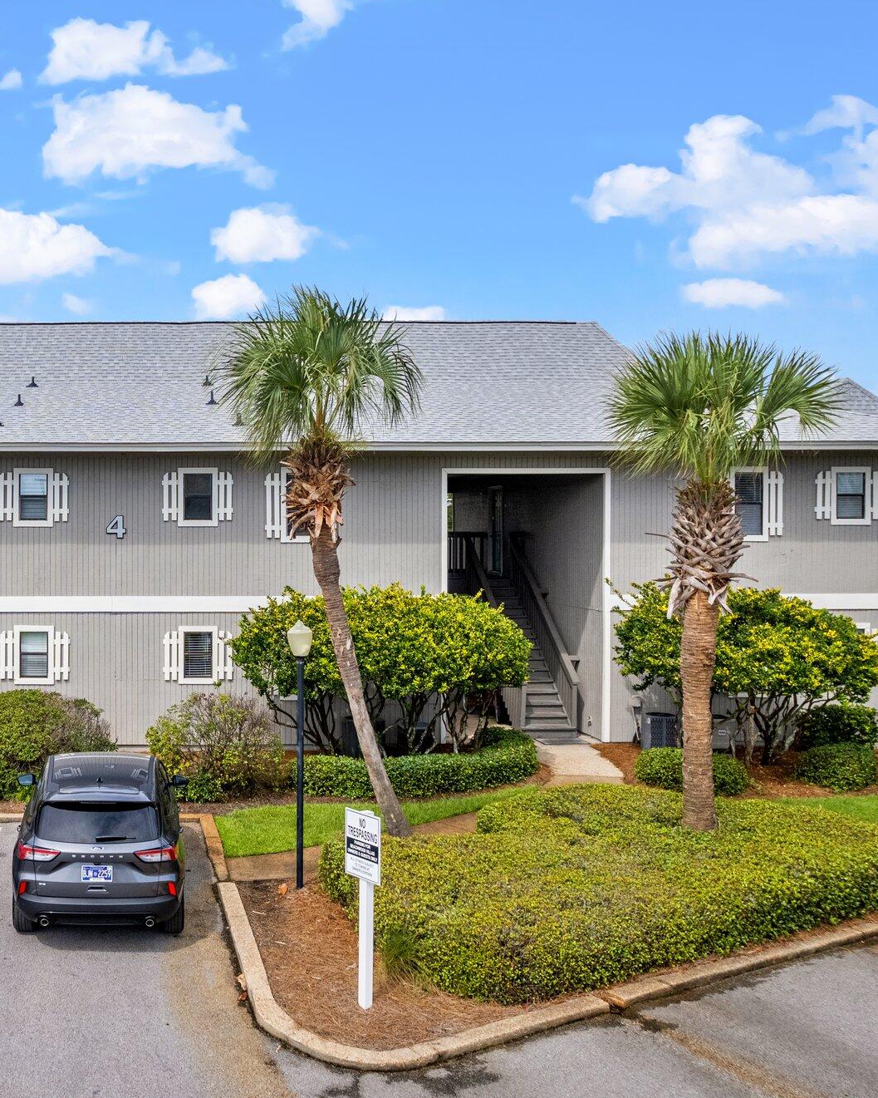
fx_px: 1039
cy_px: 546
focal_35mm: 32
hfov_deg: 42.7
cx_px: 119
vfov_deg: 55.7
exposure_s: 1/3200
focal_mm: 8.38
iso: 200
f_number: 2.8
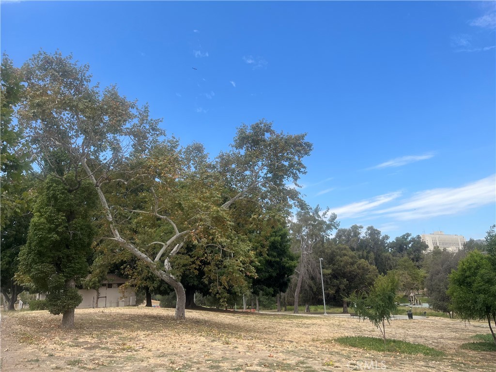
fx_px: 373
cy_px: 186
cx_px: 248
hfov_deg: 67.3
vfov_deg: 53.1
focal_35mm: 26
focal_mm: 5.1
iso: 50
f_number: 1.6
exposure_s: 1/2101
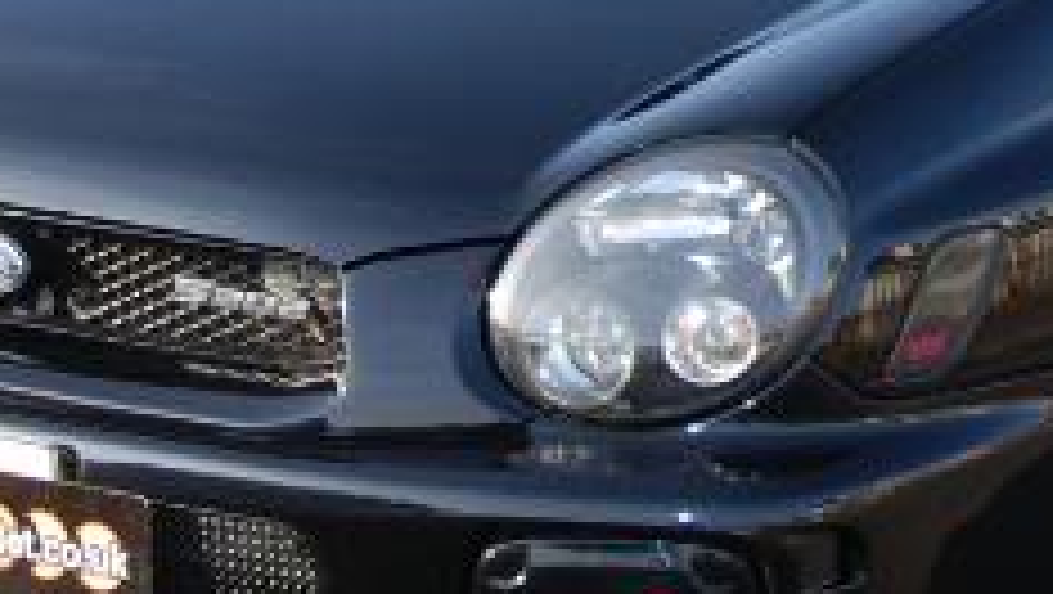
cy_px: -16
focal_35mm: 165
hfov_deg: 13.0
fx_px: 4610
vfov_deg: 7.3
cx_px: 824
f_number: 4
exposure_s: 1/160
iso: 100
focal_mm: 24
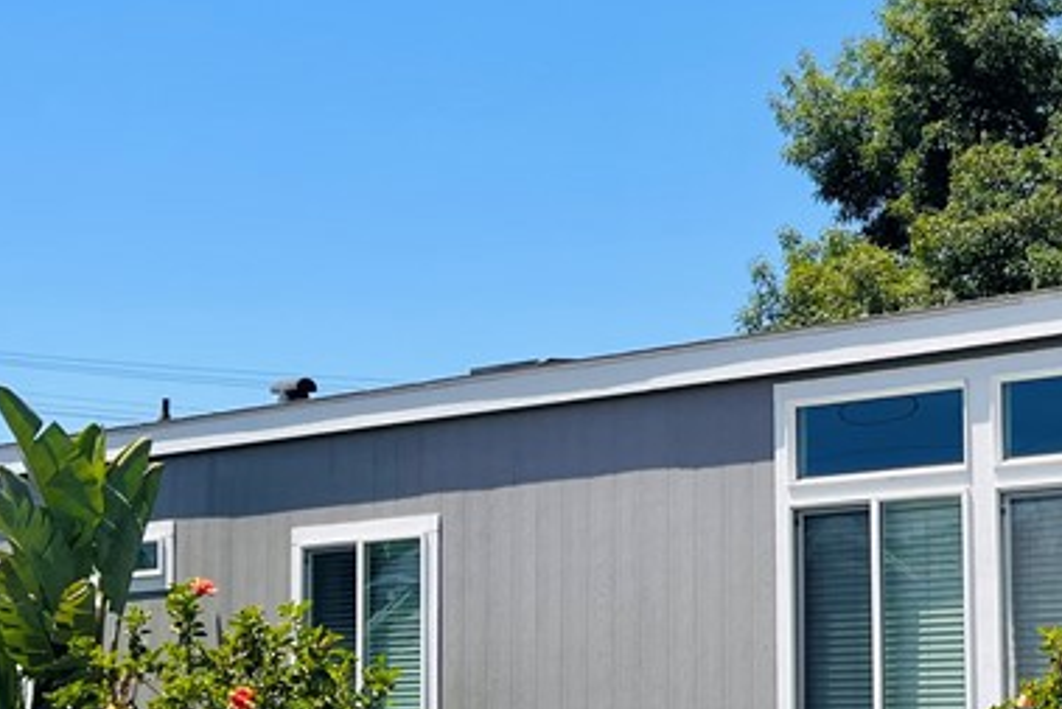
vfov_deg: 18.6
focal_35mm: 73
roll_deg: +0.9
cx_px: 1020
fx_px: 2154
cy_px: 532
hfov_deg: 26.5
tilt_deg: +4.2
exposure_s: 1/3831
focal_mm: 5.7
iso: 50
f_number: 1.5
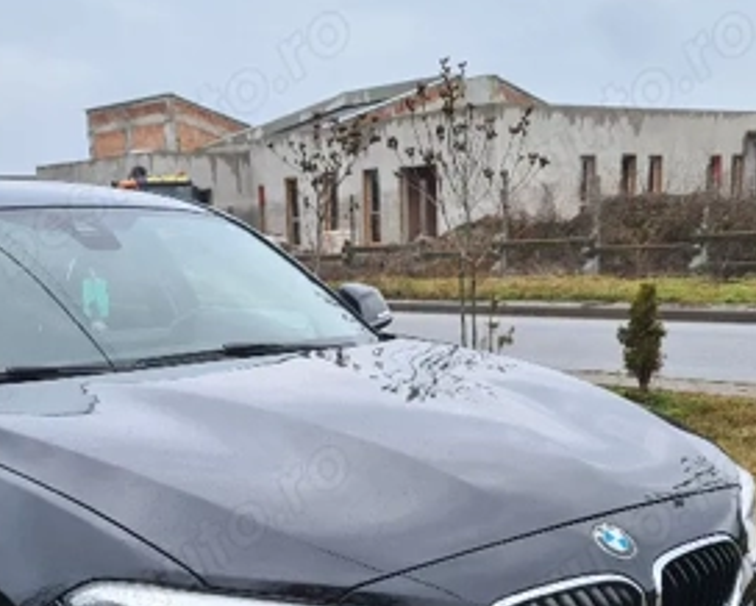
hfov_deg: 33.4
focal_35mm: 56
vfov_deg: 25.9
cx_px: 303
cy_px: 595
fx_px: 1254
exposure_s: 1/345
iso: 50
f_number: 1.8
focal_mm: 5.4
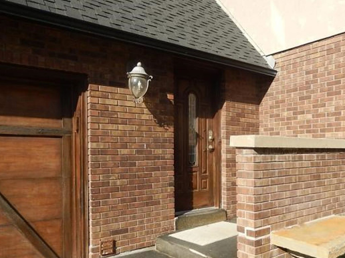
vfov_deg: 45.2
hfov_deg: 57.8
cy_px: 155
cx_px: 210
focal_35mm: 31
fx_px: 309
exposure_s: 1/1000
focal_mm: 4.5
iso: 125
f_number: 3.4
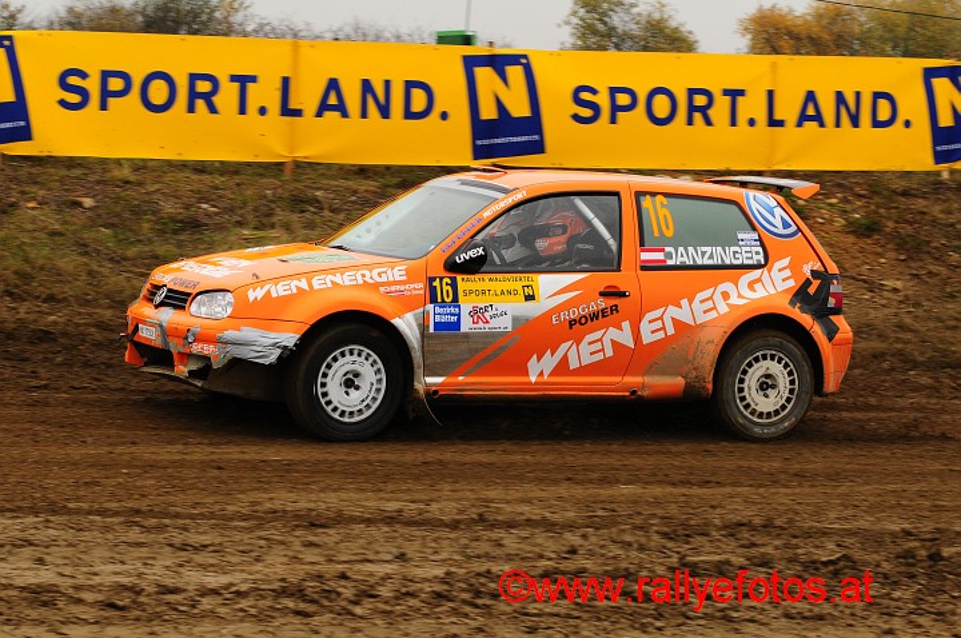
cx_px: 480
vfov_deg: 13.0
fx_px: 2799
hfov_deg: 19.5
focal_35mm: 105
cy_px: 319
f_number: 7.1
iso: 500
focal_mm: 70
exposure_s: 1/400
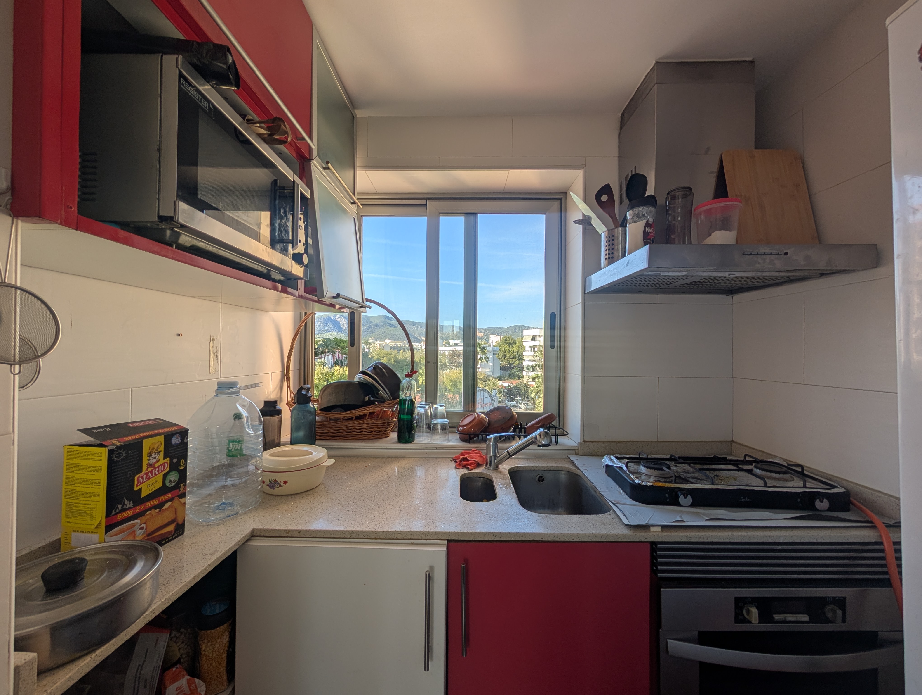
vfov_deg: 94.6
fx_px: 320
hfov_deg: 110.5
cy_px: 348
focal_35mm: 12
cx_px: 461
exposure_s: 1/1009
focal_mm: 2.02
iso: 52
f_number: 1.7
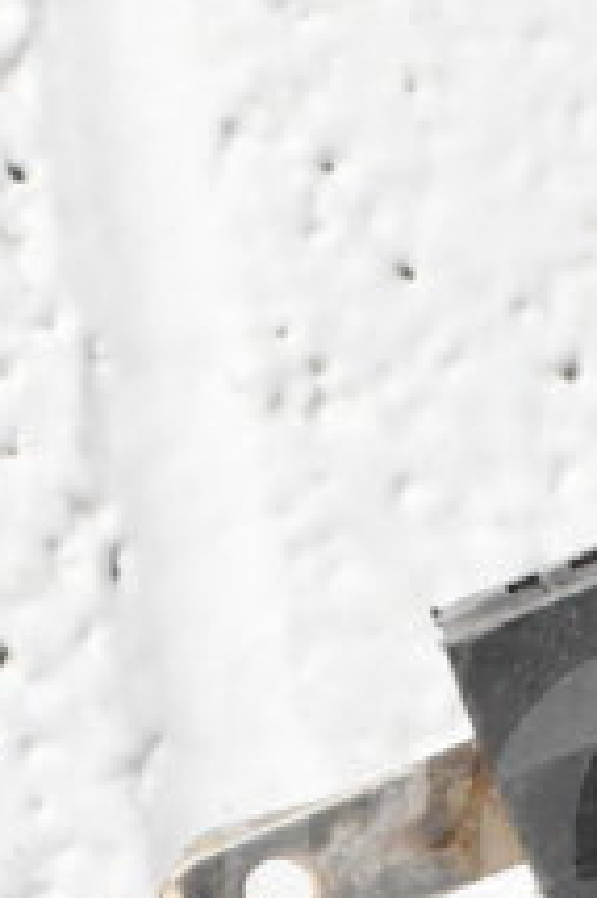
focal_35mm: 115
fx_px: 2865
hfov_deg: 11.8
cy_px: 967
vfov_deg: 17.3
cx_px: 580
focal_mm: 18
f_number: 9
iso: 6400
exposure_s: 1/320
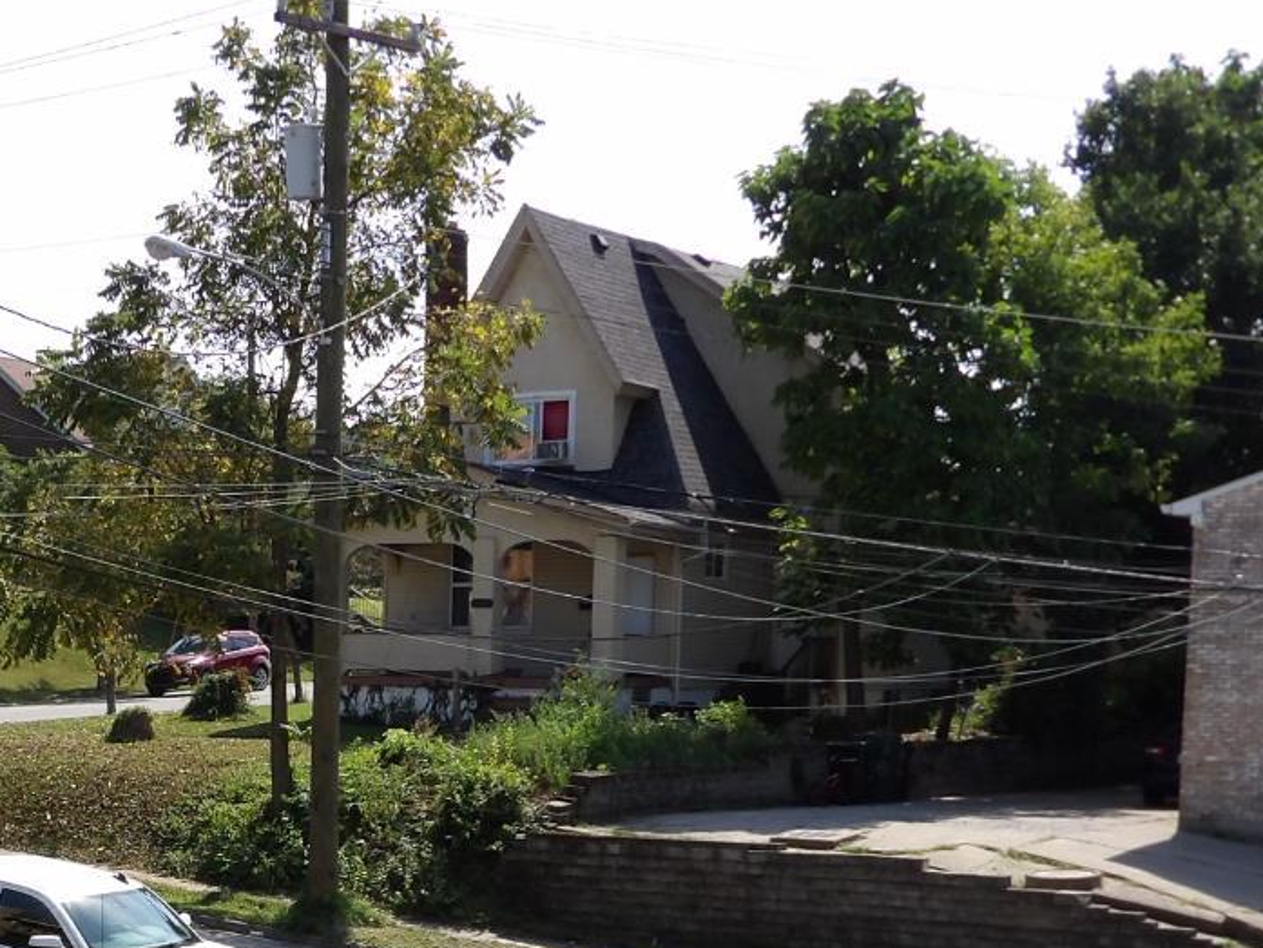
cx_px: 140
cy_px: 1000
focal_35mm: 71
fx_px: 2591
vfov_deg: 20.0
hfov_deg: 26.5
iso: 100
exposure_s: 1/659
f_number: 3.6
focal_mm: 5.9
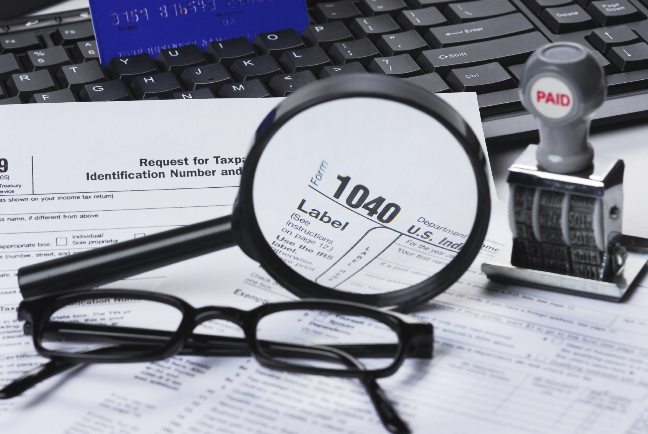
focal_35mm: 128
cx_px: 324
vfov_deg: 10.8
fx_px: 2297
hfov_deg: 16.1
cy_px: 217
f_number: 9
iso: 100
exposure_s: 1/100
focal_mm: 85
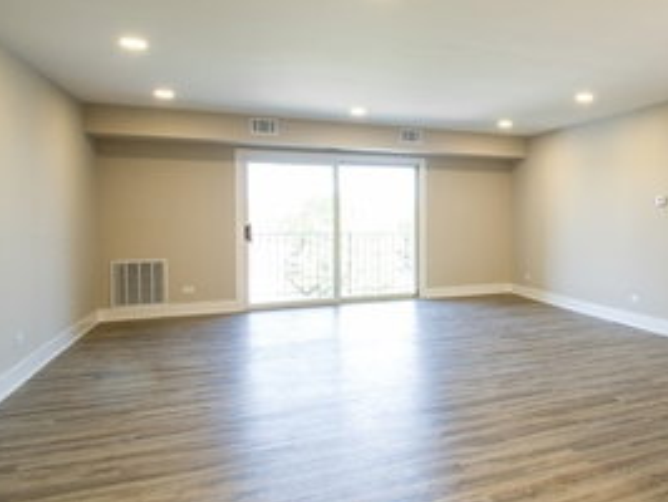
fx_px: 502
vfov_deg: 53.0
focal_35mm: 26
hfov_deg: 62.8
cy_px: 217
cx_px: 512
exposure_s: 1/10
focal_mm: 10
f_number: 11
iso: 100
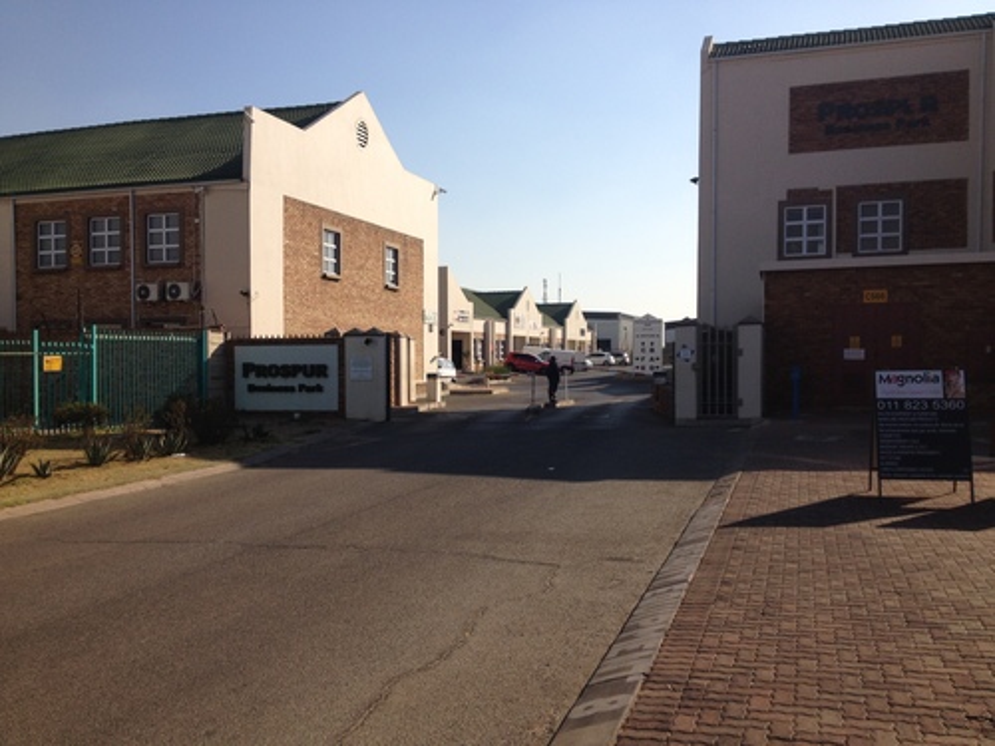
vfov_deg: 40.7
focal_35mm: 35
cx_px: 498
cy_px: 373
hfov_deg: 52.6
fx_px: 1006
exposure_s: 1/2123
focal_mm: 4.28
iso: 50
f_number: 2.4
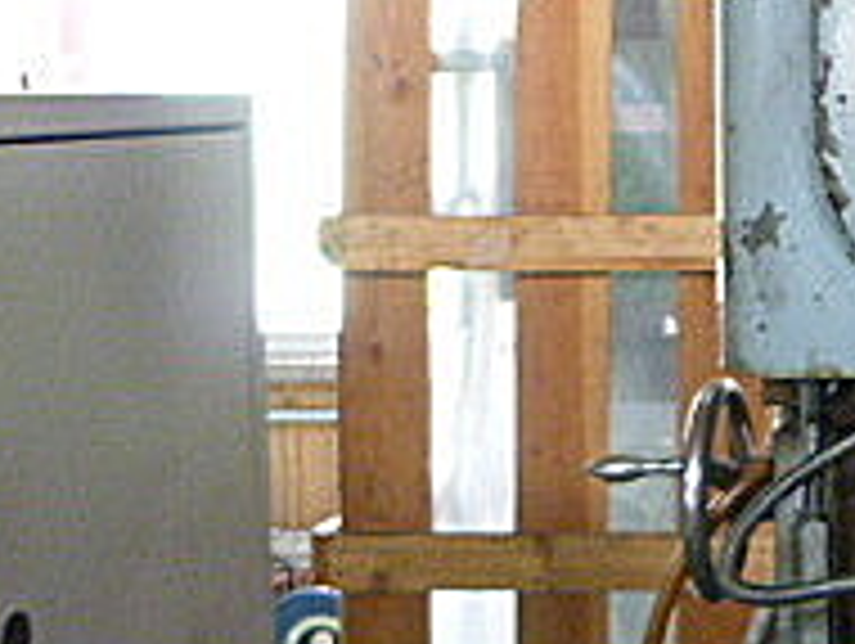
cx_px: 1242
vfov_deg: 17.5
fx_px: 2077
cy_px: 126
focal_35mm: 84
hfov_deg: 20.3
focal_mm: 4.5
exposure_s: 1/20
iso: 400
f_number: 2.8
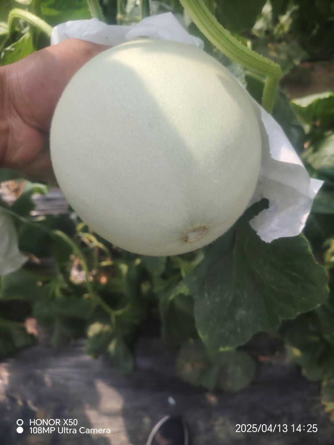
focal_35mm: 24
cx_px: 167
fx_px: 309
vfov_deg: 71.6
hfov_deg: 56.8
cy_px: 222
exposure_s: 1/900
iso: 366
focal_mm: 5.25
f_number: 1.75
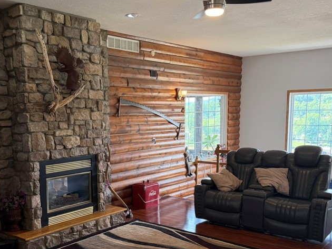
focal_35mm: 39
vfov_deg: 36.4
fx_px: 374
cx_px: 131
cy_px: 168
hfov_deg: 47.5
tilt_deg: -9.2
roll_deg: +1.7
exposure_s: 1/120
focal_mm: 6.76
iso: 400
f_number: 1.78
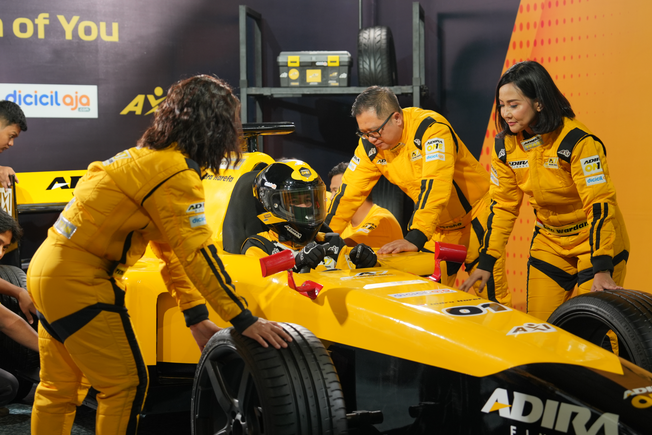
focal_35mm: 79
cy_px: 218
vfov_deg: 17.3
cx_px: 326
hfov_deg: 25.7
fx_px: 1431
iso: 500
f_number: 2.8
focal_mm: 53
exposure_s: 1/160
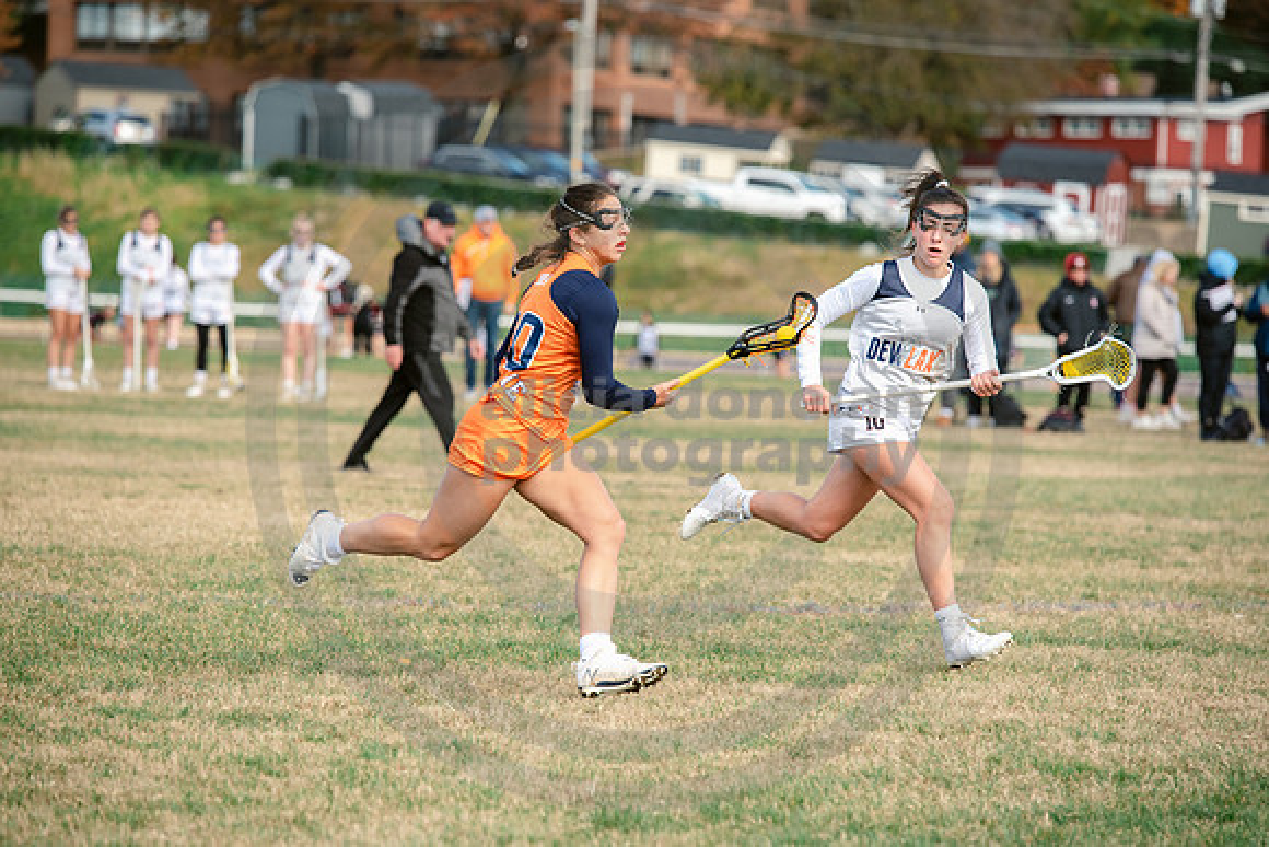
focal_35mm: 200
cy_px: 424
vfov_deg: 6.9
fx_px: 7051
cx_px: 634
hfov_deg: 10.3
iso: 250
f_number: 4.5
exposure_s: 1/1250
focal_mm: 200
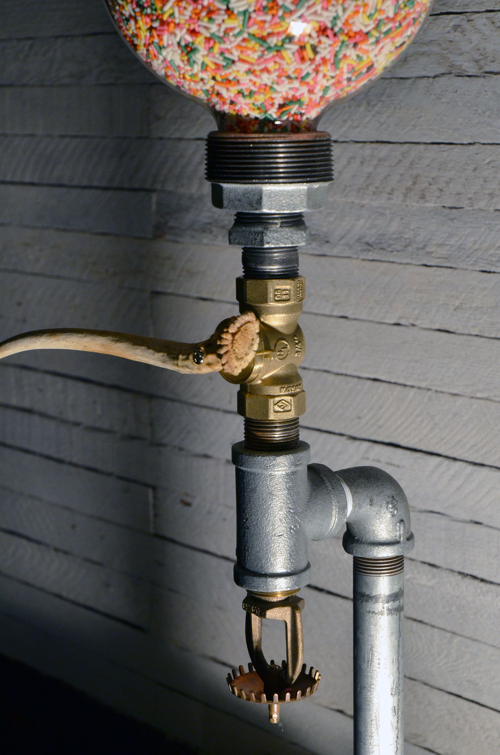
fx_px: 1632
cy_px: 378
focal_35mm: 78
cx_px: 250
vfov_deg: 26.0
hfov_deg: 17.4
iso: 1000
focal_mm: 52
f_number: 7.1
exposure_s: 1/200
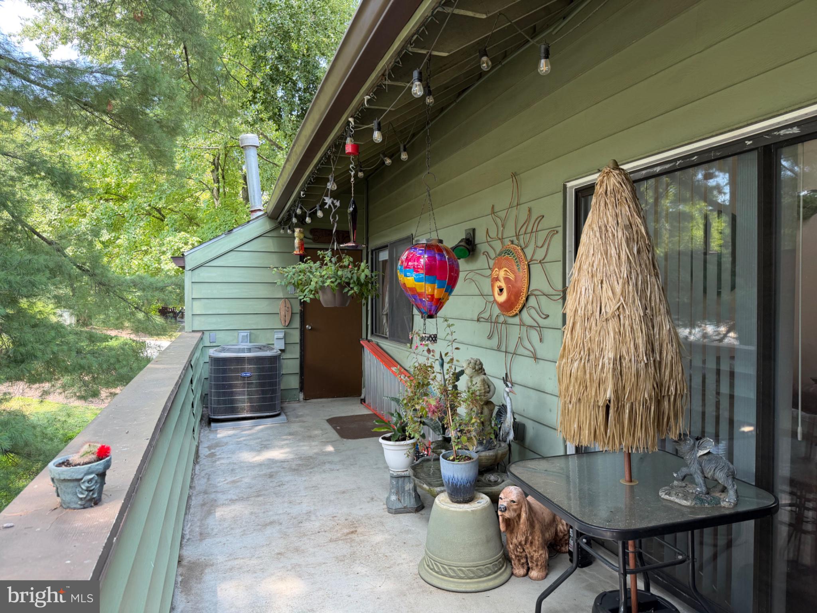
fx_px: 566
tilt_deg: -2.2
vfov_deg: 56.8
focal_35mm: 24
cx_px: 408
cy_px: 306
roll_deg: +0.4
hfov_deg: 71.6
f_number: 1.78
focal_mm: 6.76
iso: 64
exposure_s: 1/121
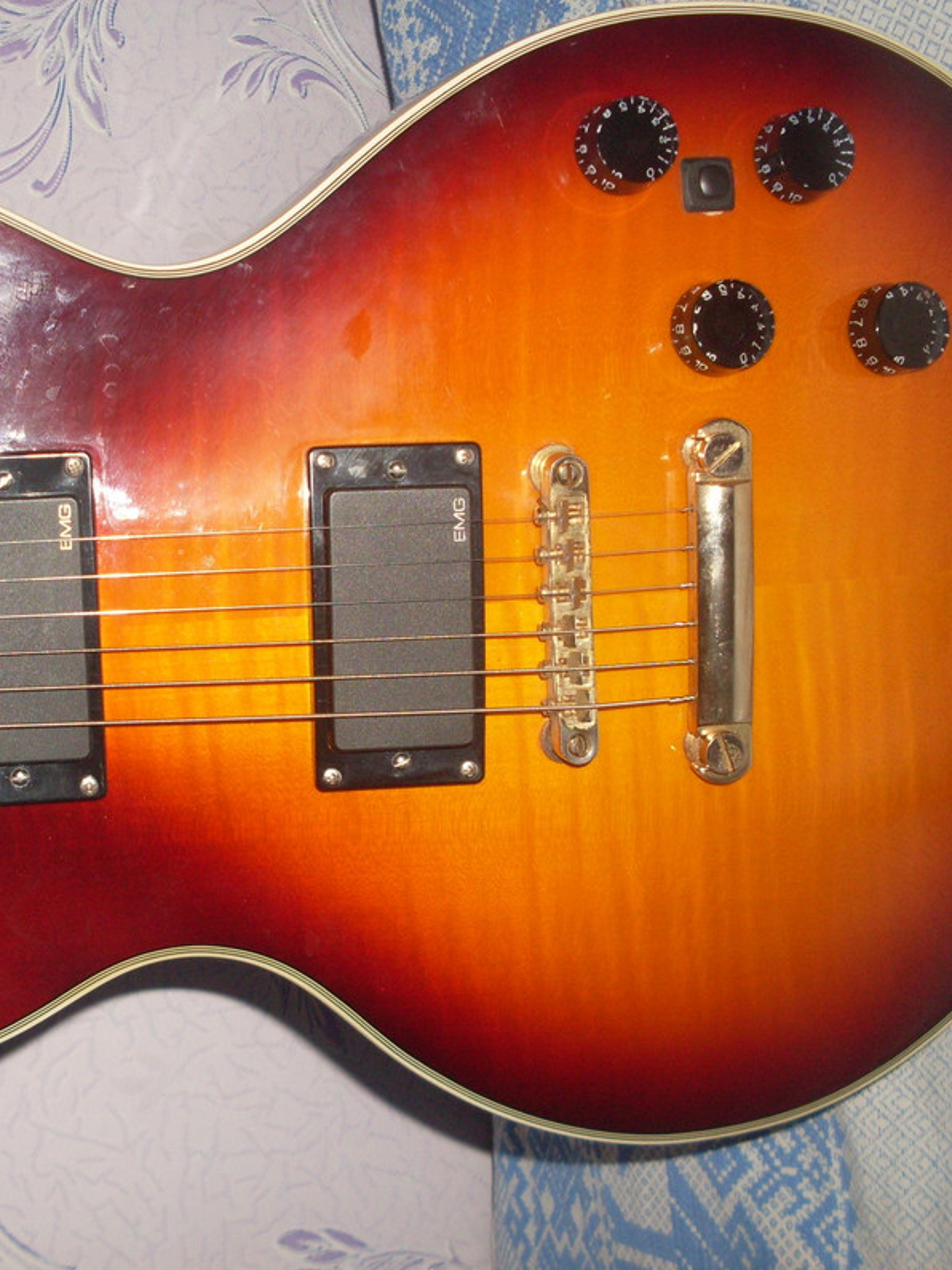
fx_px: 1871
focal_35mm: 51
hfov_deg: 28.3
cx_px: 290
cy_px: 634
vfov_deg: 37.5
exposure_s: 1/45
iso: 100
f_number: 2.8
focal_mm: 6.3
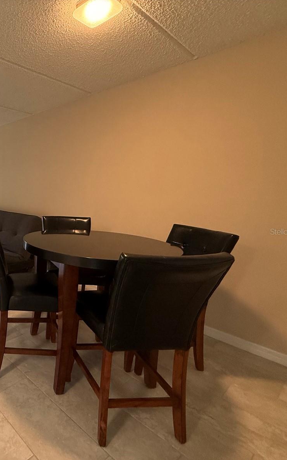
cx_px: -3
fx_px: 250
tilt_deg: -8.5
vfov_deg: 85.1
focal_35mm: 20
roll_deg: +0.0
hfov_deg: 48.6
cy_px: 231
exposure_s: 1/120
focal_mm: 2.22
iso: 320
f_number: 2.2
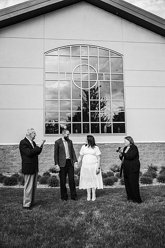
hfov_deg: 42.3
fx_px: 213
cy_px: 124
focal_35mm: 31
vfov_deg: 60.3
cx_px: 82
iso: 200
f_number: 2.8
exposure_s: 1/1600
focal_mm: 31
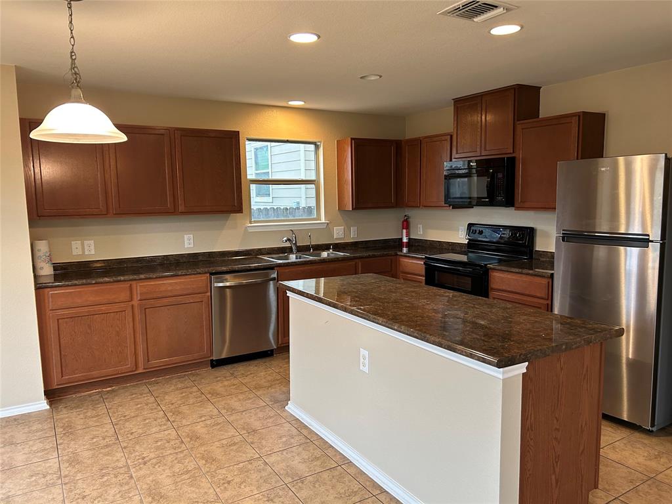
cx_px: 336
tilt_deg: -7.3
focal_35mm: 26
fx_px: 505
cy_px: 252
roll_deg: +1.5
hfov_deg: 67.3
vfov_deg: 53.1
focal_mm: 5.7
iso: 160
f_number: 1.5
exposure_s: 1/60
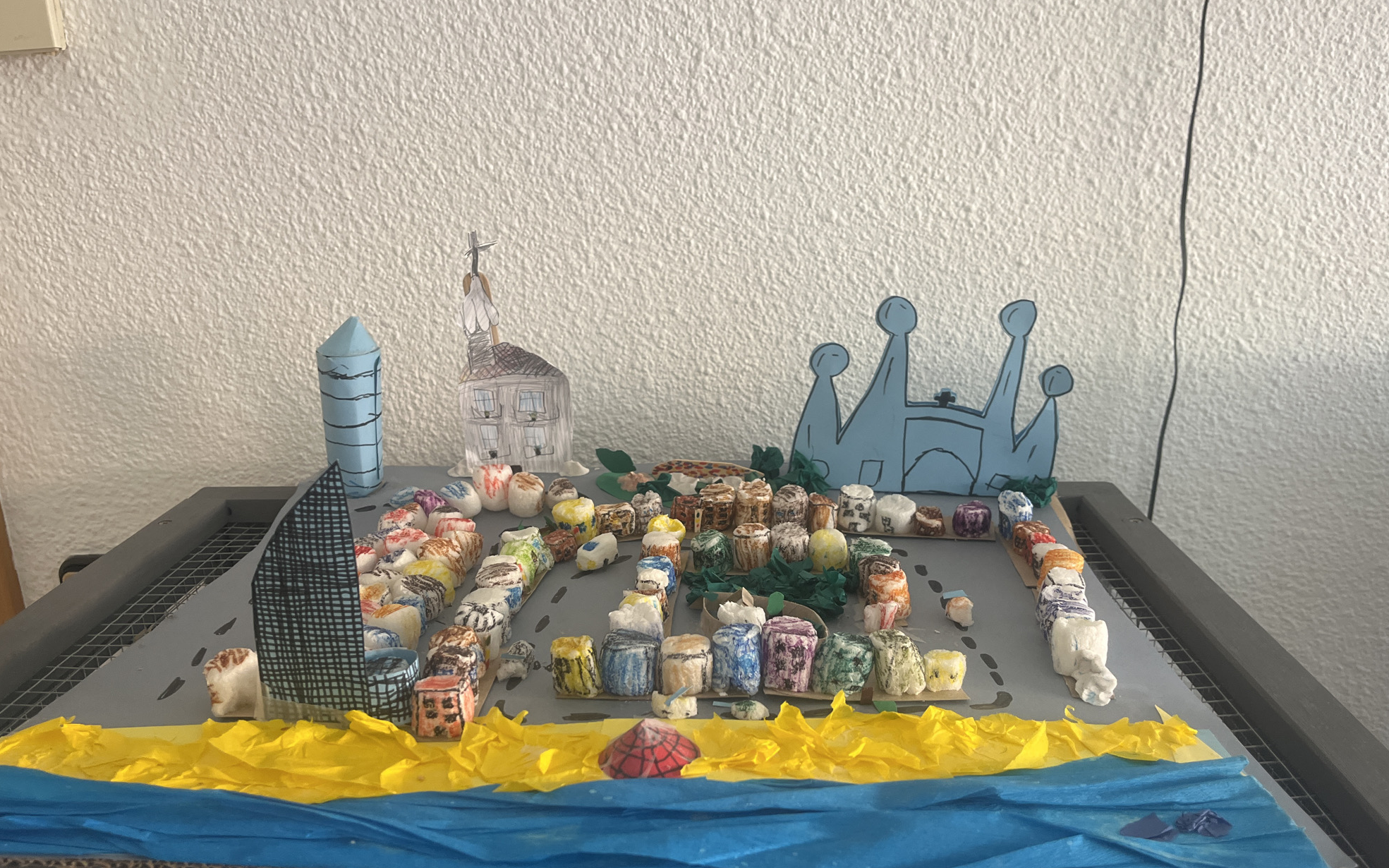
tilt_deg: -19.5
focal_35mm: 28
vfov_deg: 44.4
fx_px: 1060
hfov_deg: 66.5
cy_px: 489
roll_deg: +1.7
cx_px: 692
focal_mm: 5.1
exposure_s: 1/60
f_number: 1.6
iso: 160
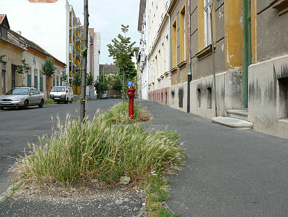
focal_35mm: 35
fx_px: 291
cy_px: 108
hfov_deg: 52.6
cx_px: 144
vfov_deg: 40.7
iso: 100
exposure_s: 1/250
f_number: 5.6
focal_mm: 7.4
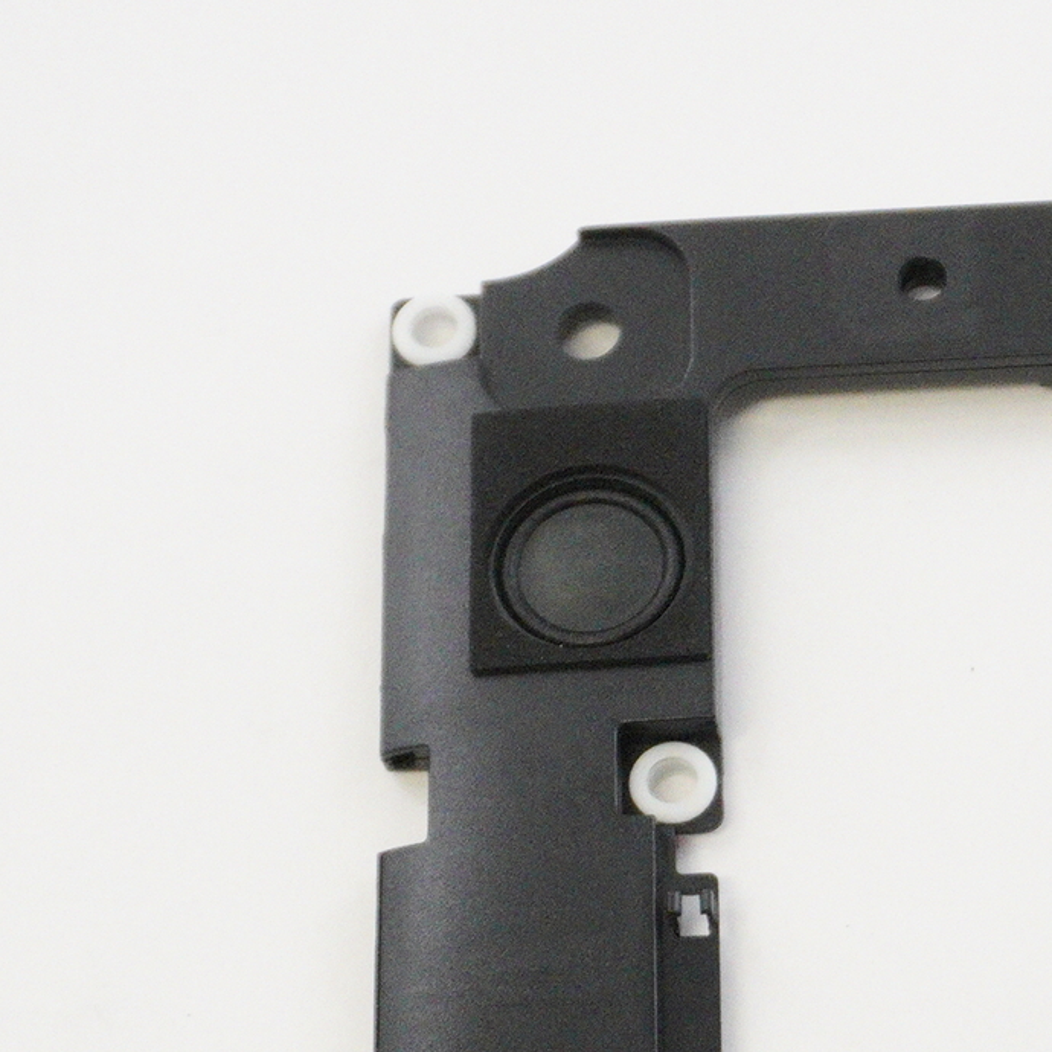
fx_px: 4282
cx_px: 1320
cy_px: 964
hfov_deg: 13.6
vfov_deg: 13.9
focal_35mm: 125
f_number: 5.6
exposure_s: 1/320
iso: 5000
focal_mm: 27
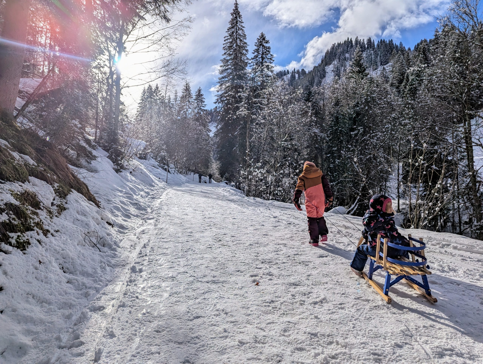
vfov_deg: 56.9
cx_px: 242
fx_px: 335
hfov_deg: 71.5
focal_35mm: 24
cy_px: 182
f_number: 1.85
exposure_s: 1/7519
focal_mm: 6.81
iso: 47
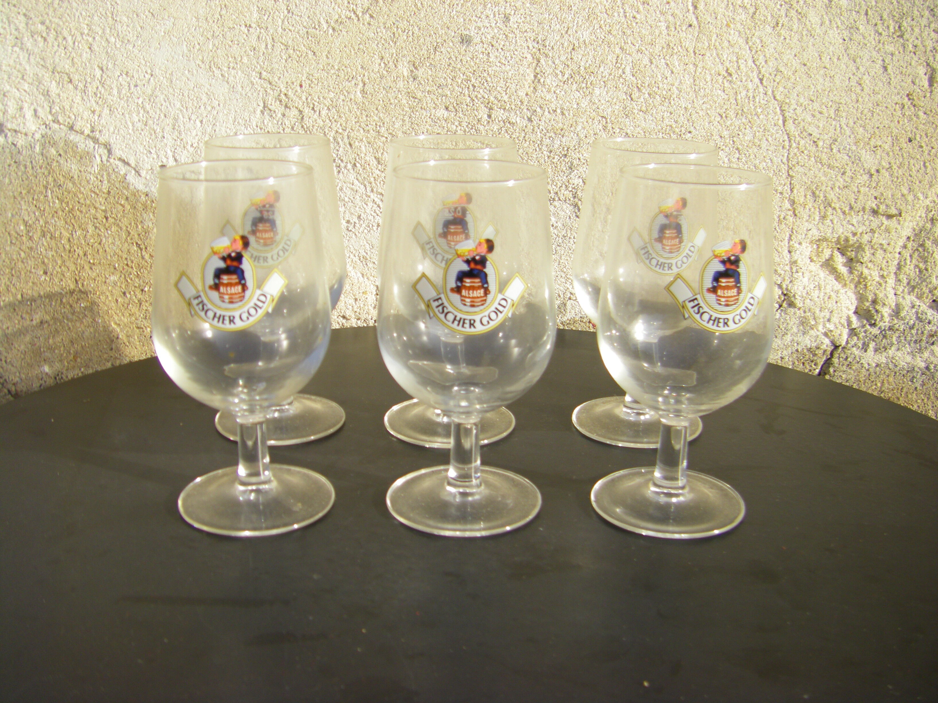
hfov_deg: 49.0
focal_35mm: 38
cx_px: 469
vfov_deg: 37.7
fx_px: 1030
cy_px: 352
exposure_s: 1/125
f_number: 7
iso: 64
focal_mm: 6.3
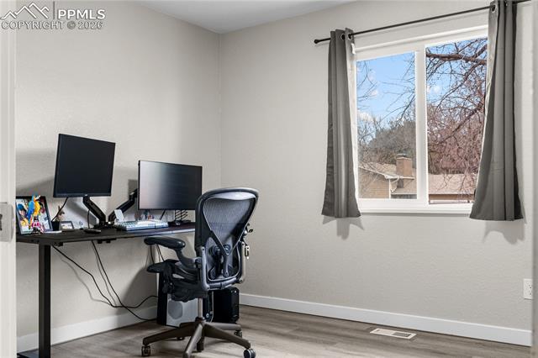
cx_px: 269
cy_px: 179
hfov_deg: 55.5
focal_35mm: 34
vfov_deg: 38.6
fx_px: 511
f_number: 8
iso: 100
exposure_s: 1.3
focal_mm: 22.8
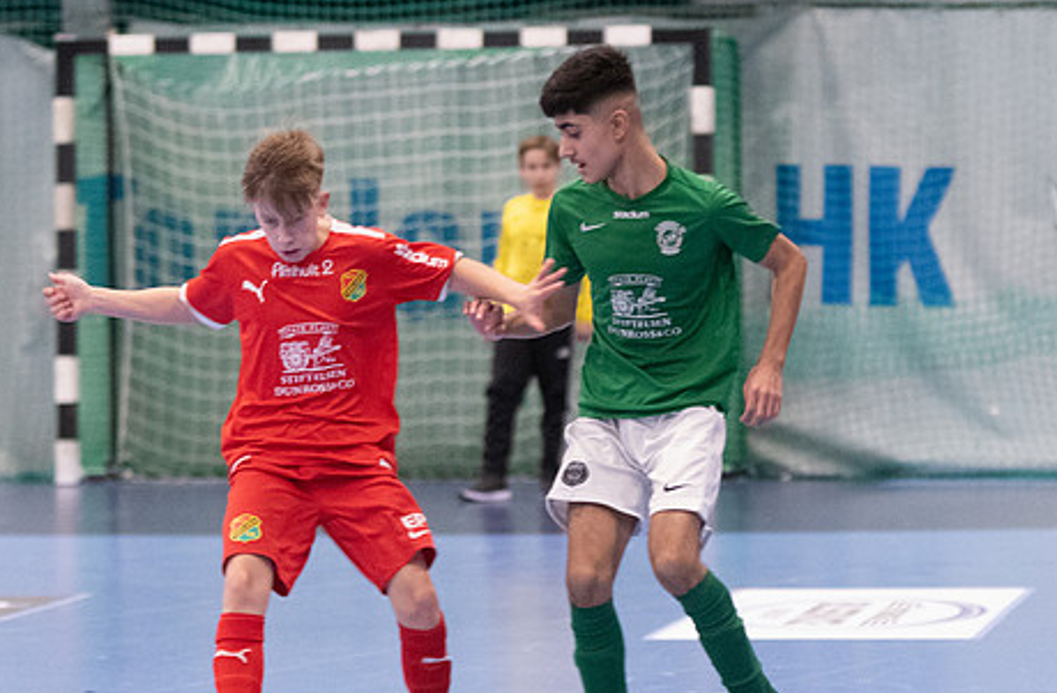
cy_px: 463
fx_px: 7975
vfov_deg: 5.0
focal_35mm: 273
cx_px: 632
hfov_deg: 7.6
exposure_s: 1/400
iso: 8000
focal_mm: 112
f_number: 3.2
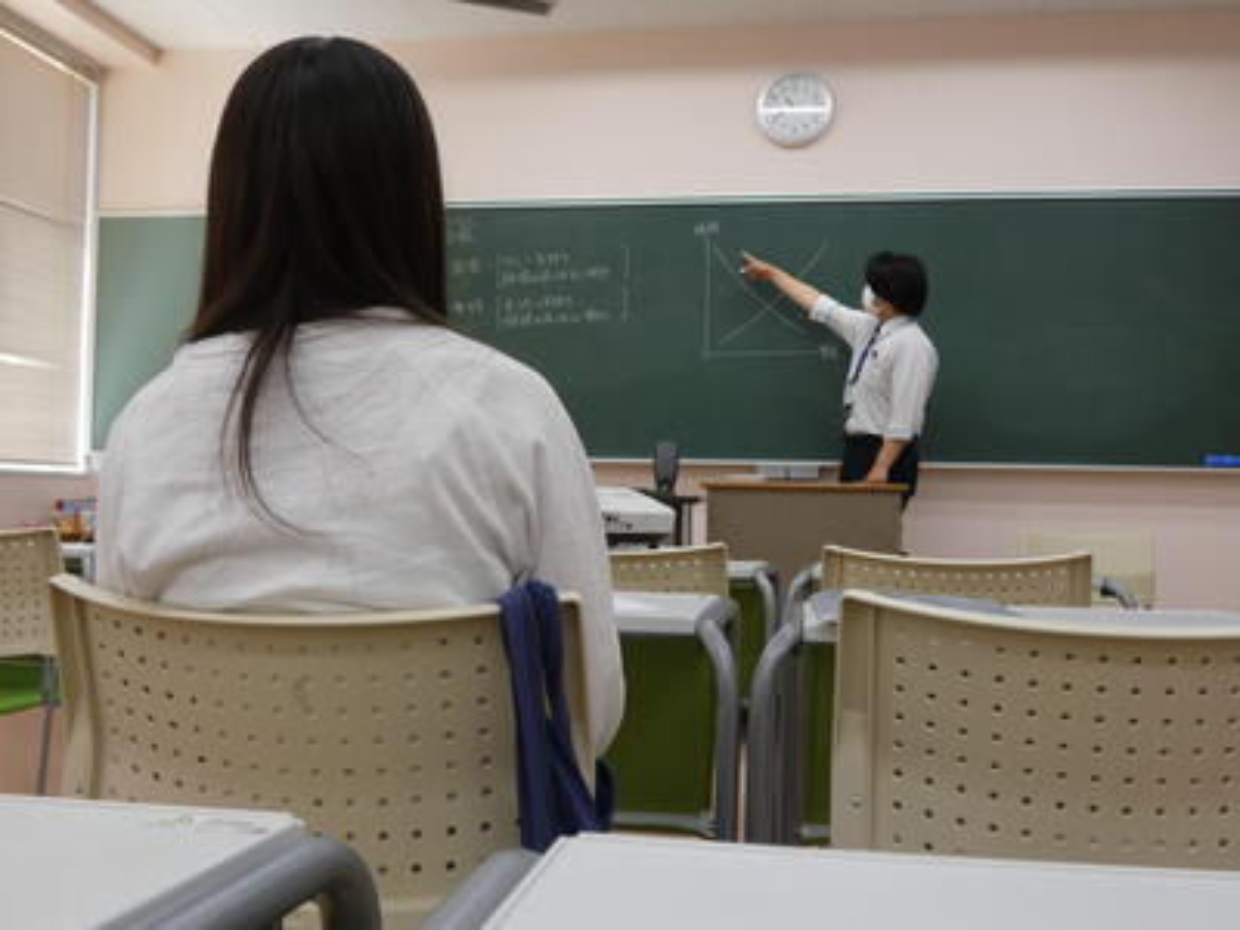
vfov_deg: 40.7
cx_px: 620
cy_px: 465
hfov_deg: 52.6
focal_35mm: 35
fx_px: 1254
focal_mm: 6.2
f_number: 3.4
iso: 125
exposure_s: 1/80
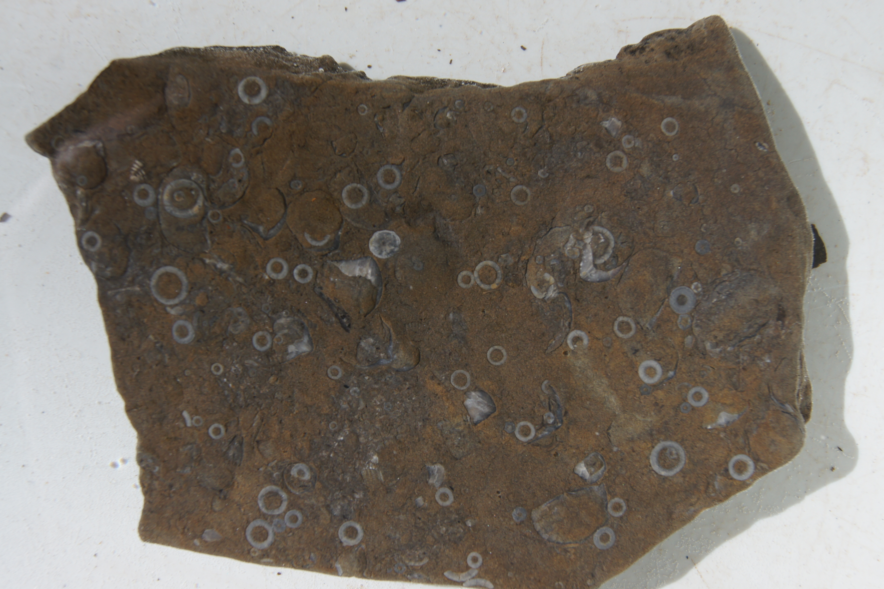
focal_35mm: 52
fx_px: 1289
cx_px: 442
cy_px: 294
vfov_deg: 25.8
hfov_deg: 37.9
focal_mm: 35
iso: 200
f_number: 8
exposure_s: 1/80
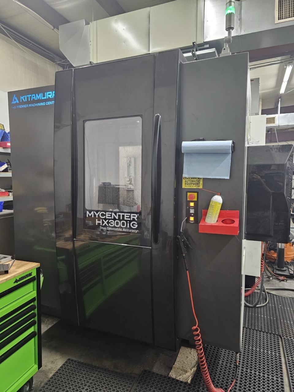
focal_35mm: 23
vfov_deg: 73.9
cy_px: 196
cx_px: 147
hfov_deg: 58.9
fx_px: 260
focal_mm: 6.3
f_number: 1.7
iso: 500
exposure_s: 1/60
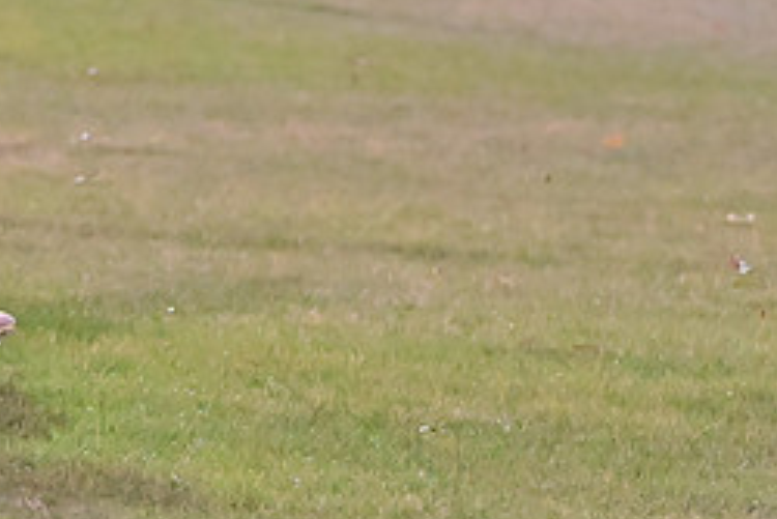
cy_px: 120
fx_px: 9783
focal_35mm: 453
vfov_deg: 3.0
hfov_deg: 4.5
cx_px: -118
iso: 6400
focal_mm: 130
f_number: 4
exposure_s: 1/320
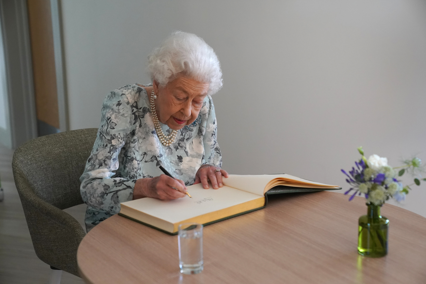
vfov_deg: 19.5
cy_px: 142
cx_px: 213
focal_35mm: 70
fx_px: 828
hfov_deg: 28.8
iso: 5000
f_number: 4
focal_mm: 70
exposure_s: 1/320
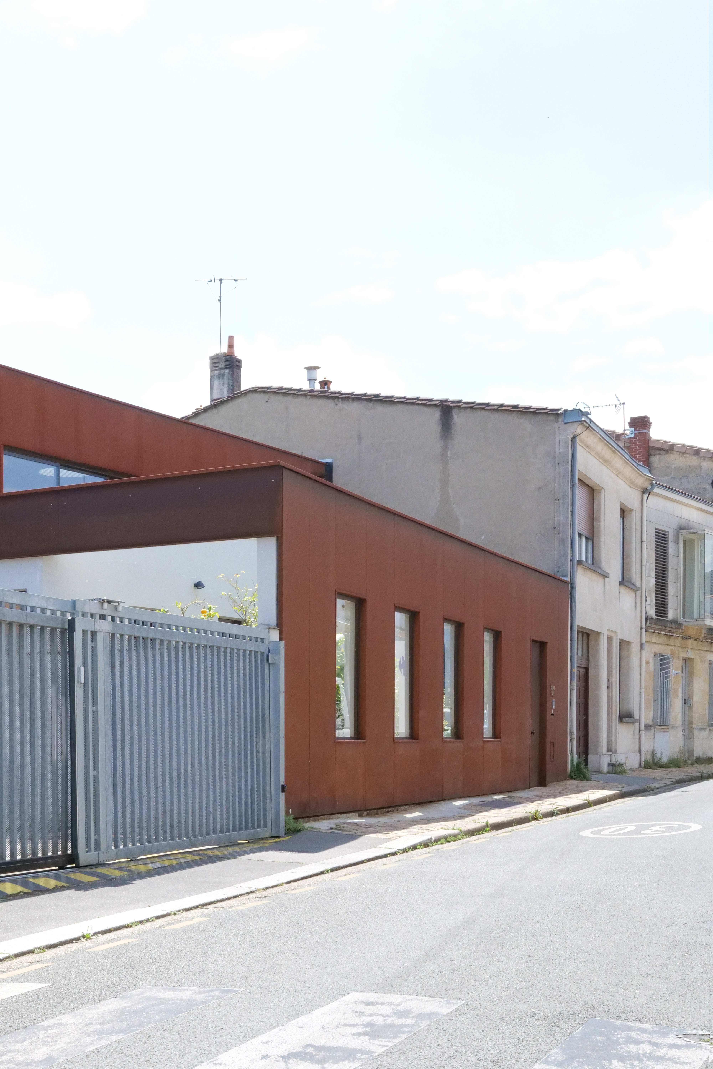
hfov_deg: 29.9
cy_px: 534
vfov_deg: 43.6
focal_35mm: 45
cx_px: 356
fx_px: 1337
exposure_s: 1/2000
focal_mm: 45
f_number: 18
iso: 12800
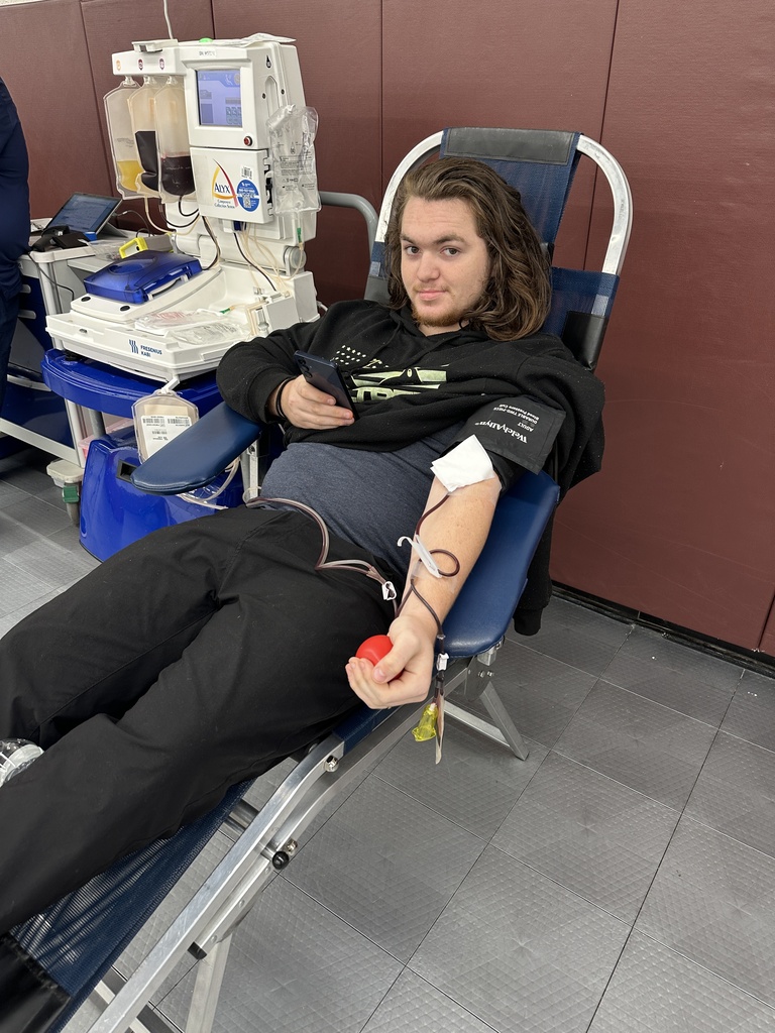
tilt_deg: -29.9
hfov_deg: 56.8
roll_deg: -2.6
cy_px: 516
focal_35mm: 24
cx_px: 388
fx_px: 716
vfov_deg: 71.6
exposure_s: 1/60
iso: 125
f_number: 1.78
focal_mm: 6.86
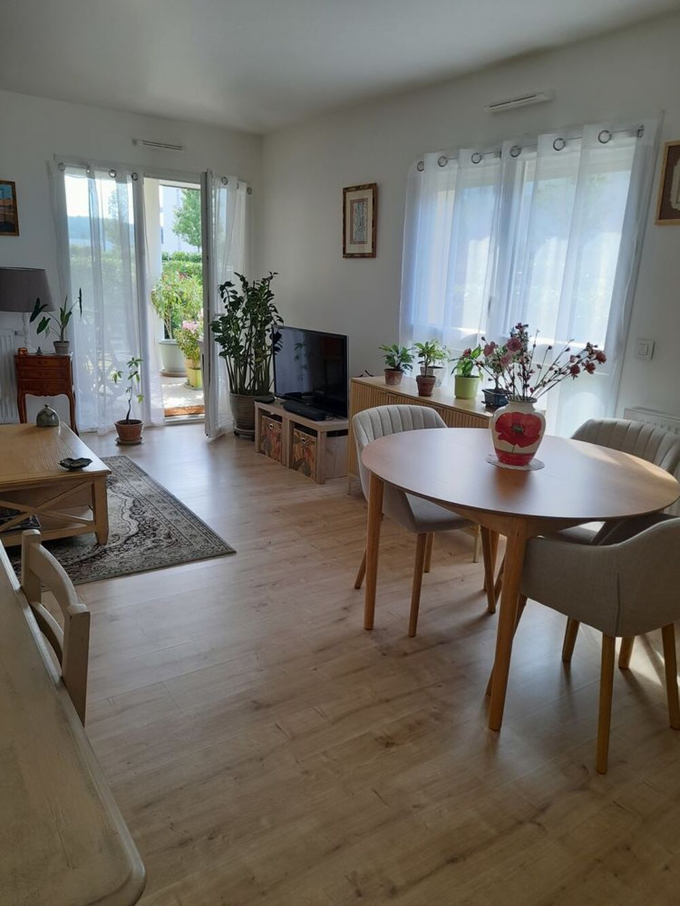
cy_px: 453
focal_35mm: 25
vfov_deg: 69.4
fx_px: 655
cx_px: 340
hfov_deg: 54.9
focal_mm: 4.6
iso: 40
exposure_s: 1/60
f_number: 2
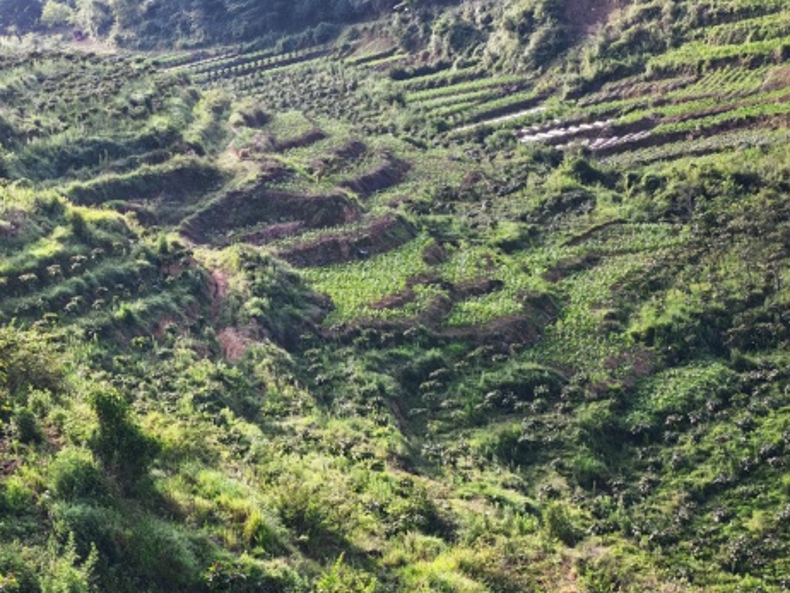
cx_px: 192
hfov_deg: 21.6
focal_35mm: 90
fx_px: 2055
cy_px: 354
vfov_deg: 16.4
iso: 64
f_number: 1.9
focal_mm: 6.12
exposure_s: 1/100
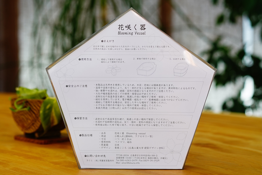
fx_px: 597
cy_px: 88
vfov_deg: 16.7
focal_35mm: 82
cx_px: 131
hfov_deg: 24.8
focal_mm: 55
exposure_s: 1/100
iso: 320
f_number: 4
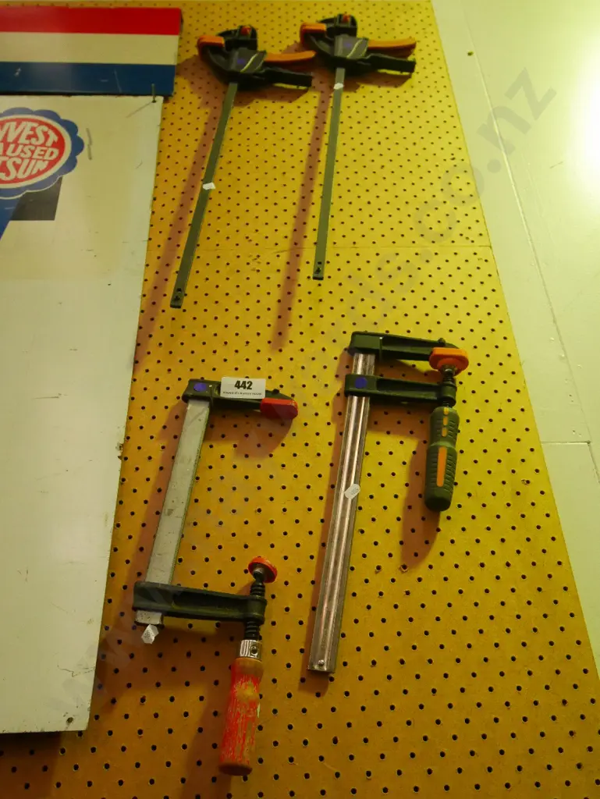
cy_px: 400
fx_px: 739
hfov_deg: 44.2
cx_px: 300
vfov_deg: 56.8
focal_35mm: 32
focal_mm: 16
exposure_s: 1/500
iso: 3200
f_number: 4
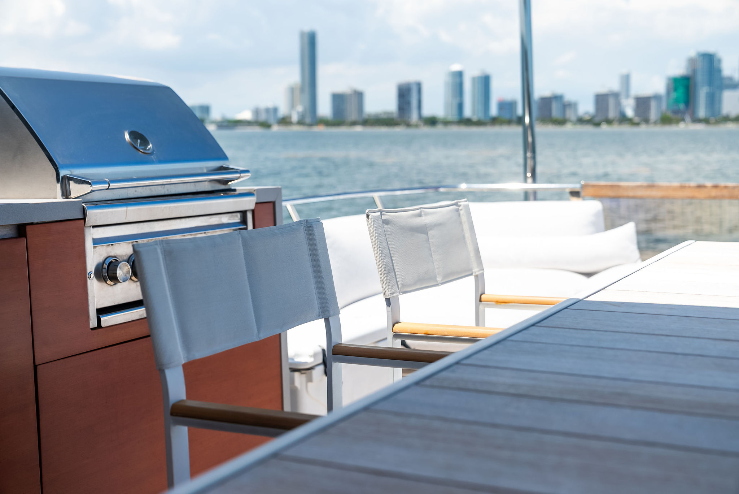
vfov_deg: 27.6
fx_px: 1006
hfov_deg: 40.3
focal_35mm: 49
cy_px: 247
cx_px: 370
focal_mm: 49
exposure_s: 1/125
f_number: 4
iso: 200
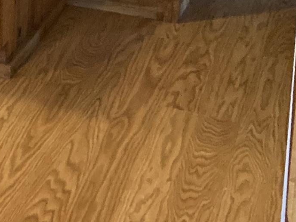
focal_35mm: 125
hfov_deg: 13.6
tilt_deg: -15.1
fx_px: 1069
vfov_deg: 11.1
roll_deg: +4.2
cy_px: -167
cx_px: -286
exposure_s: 1/40
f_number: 1.8
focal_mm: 3.99
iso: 250
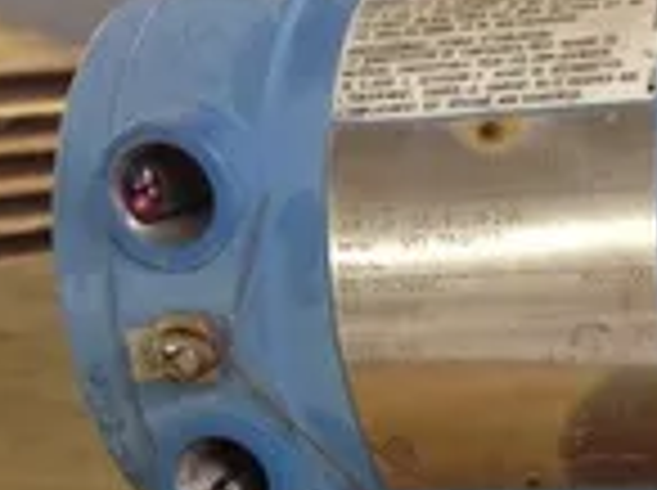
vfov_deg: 15.1
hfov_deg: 20.1
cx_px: 576
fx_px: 1819
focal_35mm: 96
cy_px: 481
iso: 160
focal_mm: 4.28
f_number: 2.4
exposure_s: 1/20
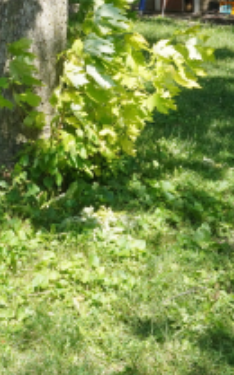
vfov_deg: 22.7
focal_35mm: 88
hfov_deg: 14.8
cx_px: 47
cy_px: 2
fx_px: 898
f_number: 8
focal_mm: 16
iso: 320
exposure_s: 1/250
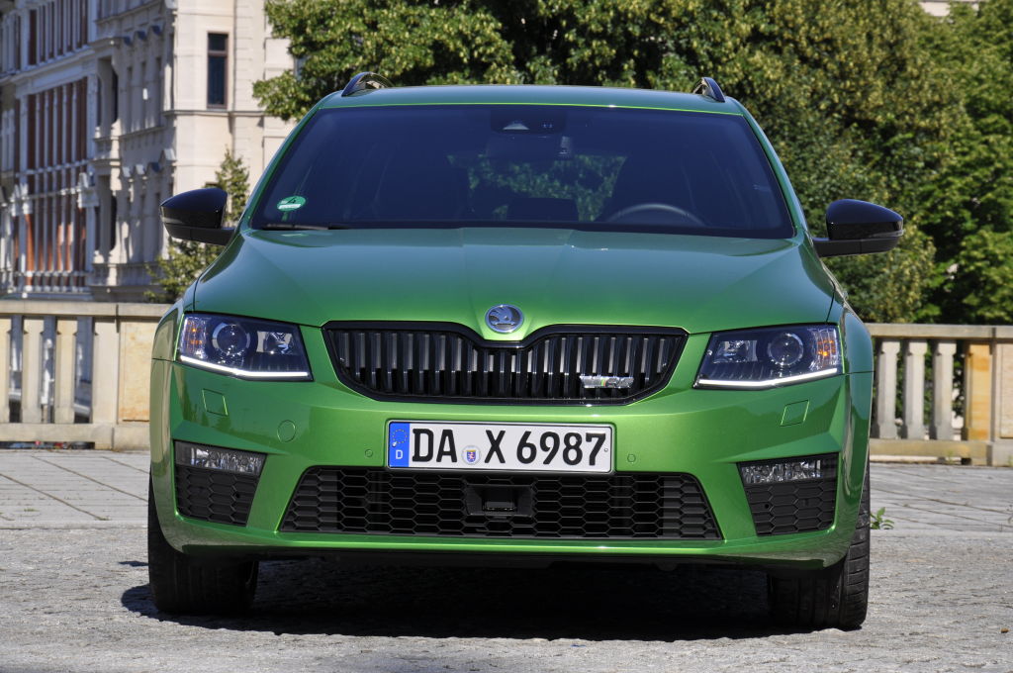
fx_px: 3878
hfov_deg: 14.9
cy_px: 336
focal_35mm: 138
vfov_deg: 9.9
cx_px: 506
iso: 200
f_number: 10
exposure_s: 1/400
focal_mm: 92
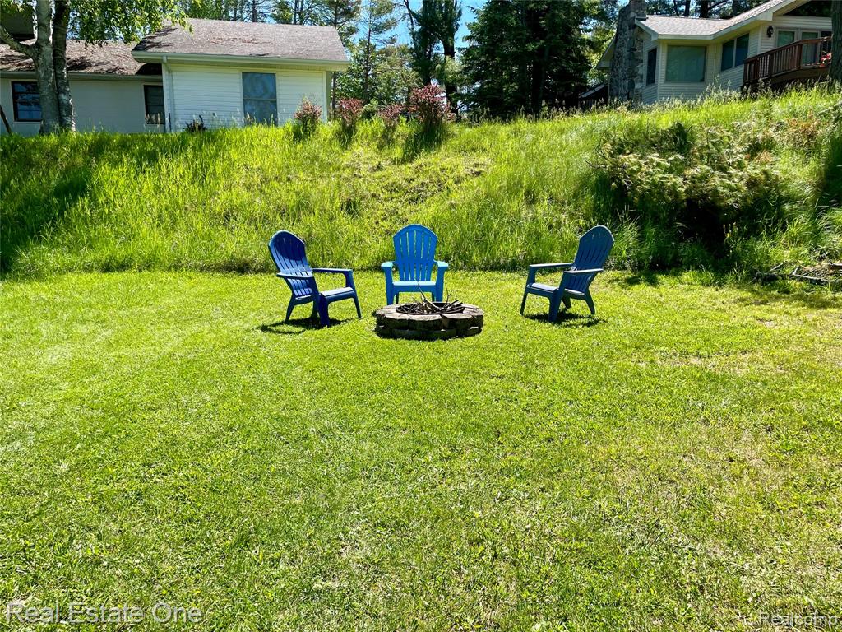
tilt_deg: -10.6
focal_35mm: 26
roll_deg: -0.4
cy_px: 316
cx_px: 421
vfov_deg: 53.1
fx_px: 632
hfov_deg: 67.3
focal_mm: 4.2
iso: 32
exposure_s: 1/1416
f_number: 1.6
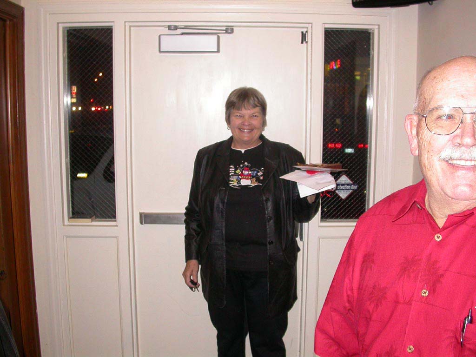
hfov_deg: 49.0
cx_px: 238
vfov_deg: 37.7
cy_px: 178
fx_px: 523
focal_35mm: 38
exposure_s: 1/60
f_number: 2.6
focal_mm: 7.85
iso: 200
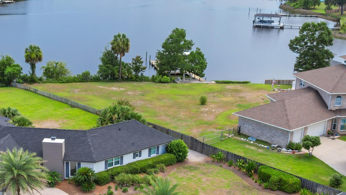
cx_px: 101
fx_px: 514
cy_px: 144
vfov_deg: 21.3
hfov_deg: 36.6
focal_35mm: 56
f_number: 2.8
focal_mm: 8.38
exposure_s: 1/500
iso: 100
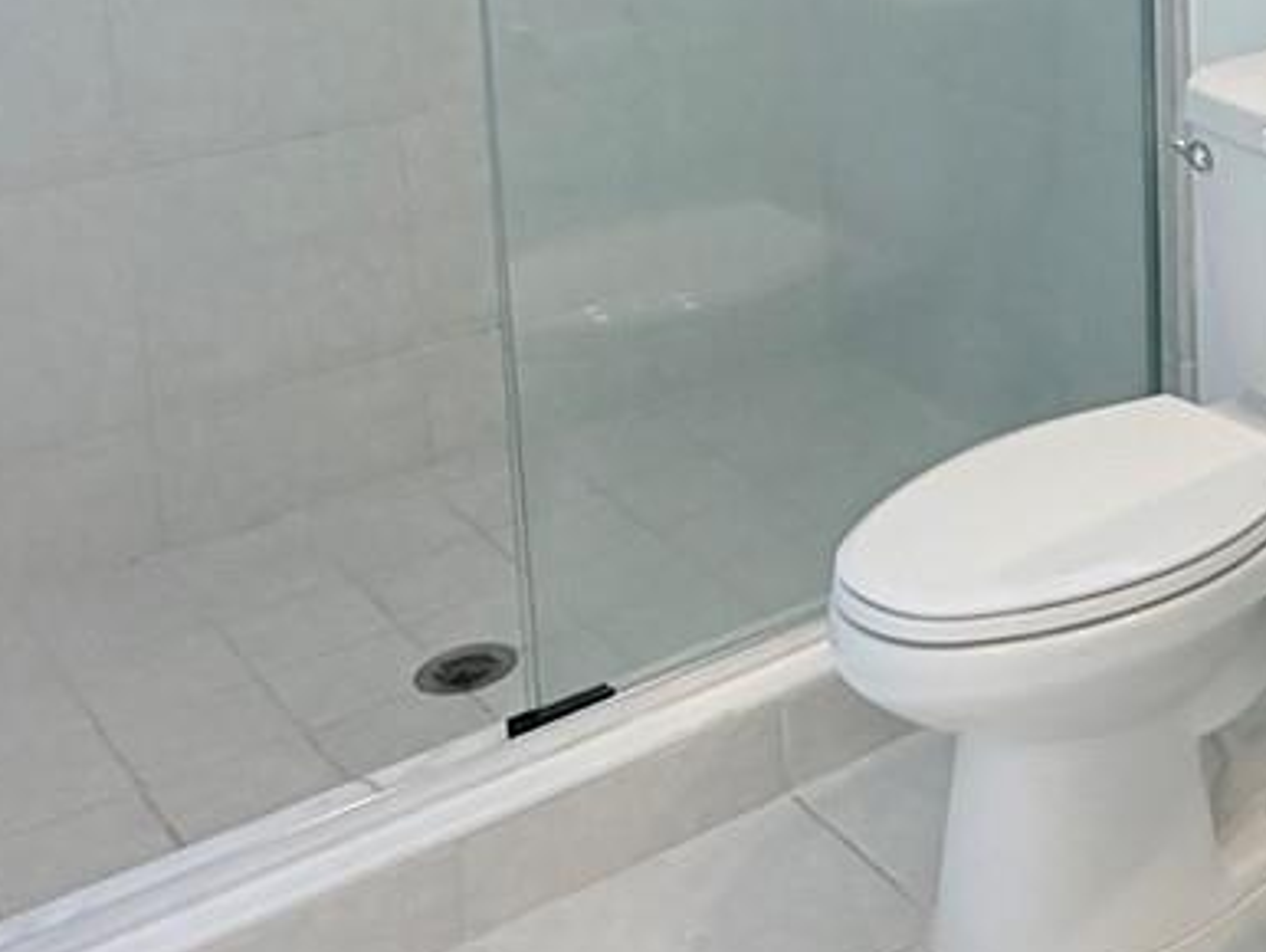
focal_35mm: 58
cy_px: -158
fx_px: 2123
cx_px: 1499
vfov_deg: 23.3
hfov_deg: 29.0
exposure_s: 1/120
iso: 125
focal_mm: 2.22
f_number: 2.2
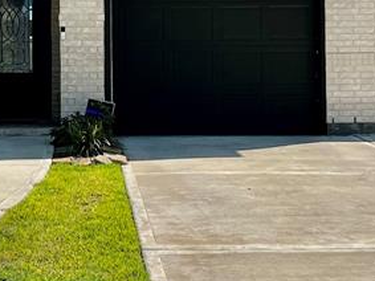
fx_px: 1018
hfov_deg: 20.8
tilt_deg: +2.3
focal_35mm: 94
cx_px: 107
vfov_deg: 15.6
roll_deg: +0.3
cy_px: 40
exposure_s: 1/14286
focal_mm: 5.7
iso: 50
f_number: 1.5
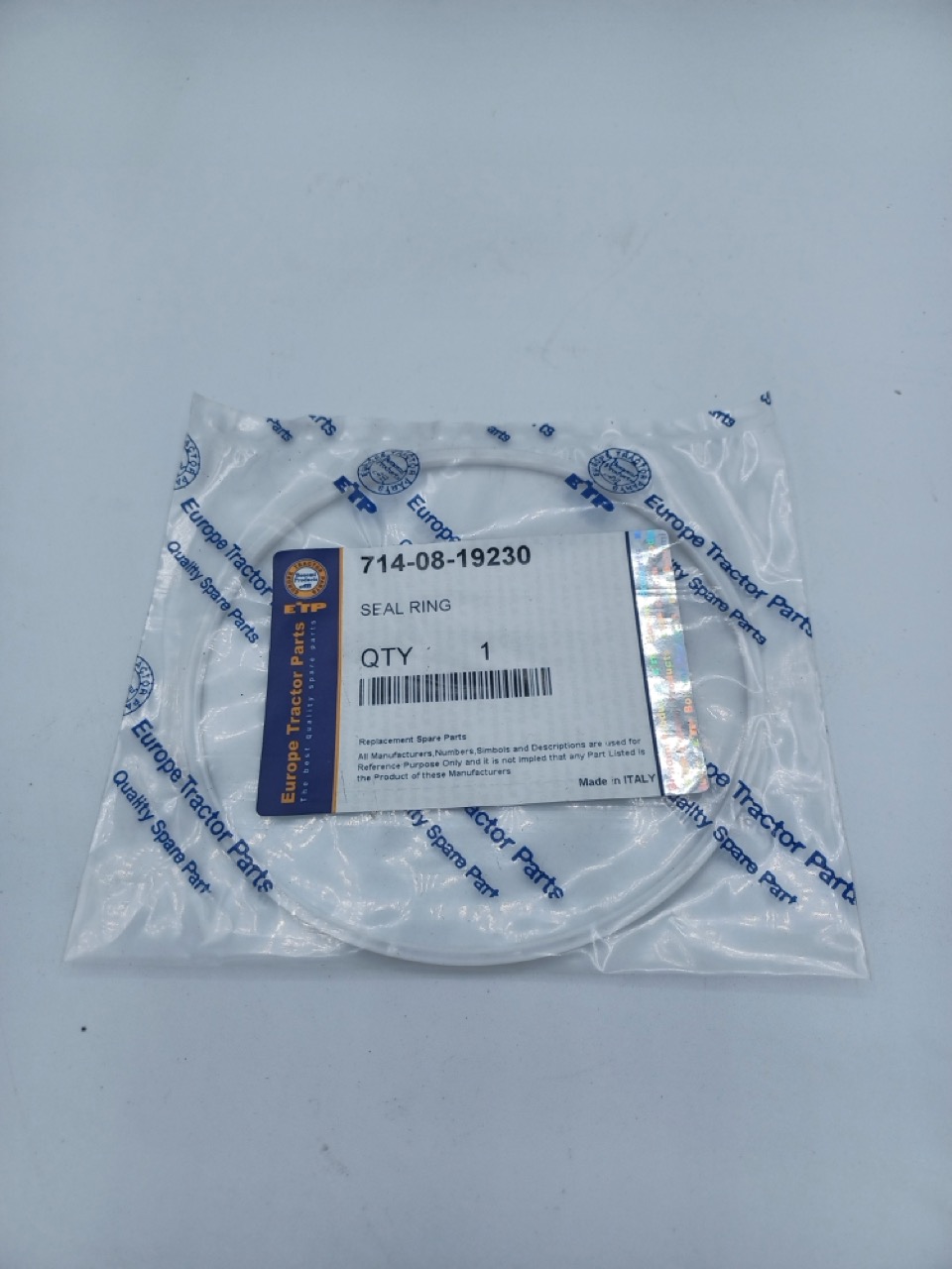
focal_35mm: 25
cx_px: 476
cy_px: 634
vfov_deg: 69.4
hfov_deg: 54.9
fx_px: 917
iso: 32
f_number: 1.8
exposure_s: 1/317
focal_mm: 4.6
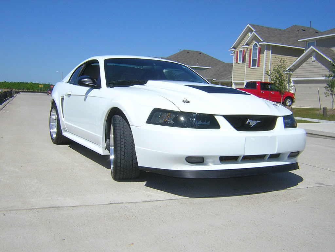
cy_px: 126
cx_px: 168
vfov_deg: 39.7
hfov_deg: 51.4
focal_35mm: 36
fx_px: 348
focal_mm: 4.7
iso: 141
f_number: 5.2
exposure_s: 1/856
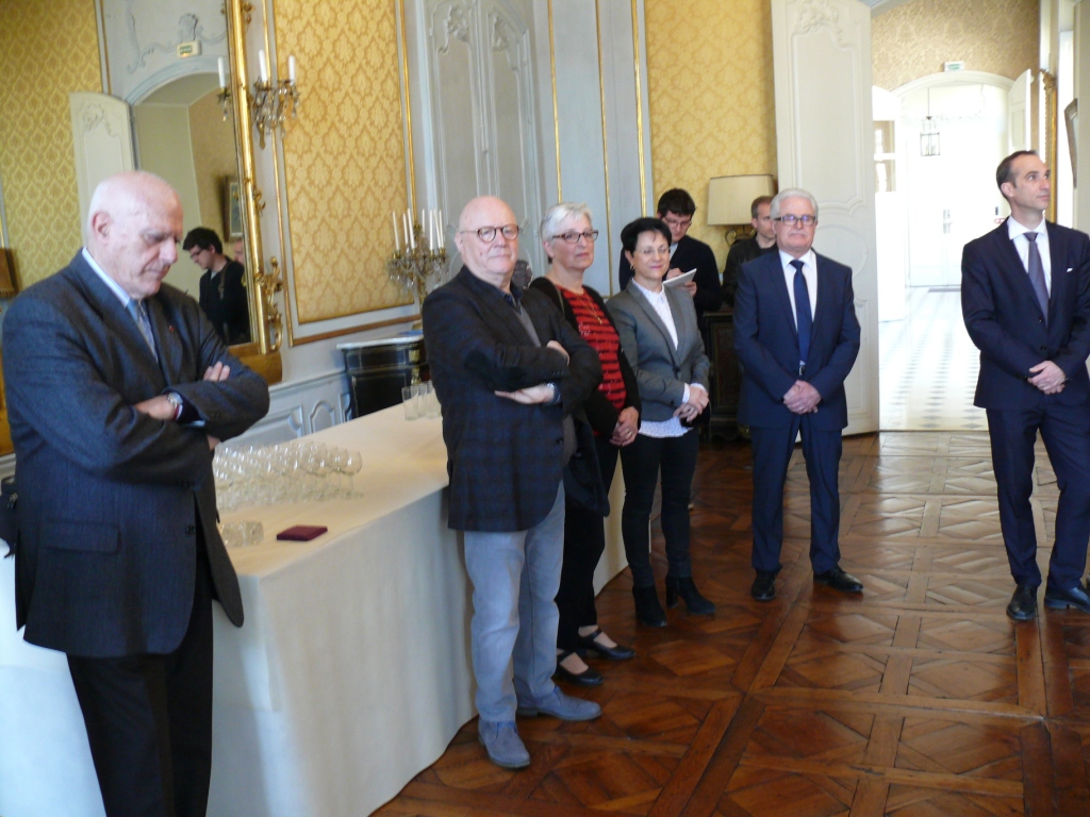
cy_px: 408
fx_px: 1102
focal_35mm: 35
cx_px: 545
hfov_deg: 52.6
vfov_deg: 40.7
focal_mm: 7.4
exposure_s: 1/15
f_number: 2.8
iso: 200
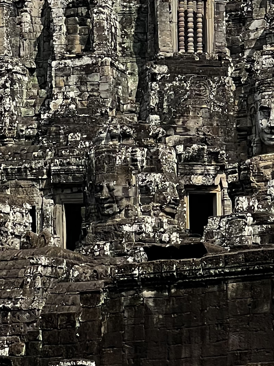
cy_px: 148
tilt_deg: +9.6
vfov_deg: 6.8
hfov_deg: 5.1
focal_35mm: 293
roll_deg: +0.2
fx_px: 3093
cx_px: 51
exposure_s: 1/774
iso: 32
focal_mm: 9
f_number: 2.8
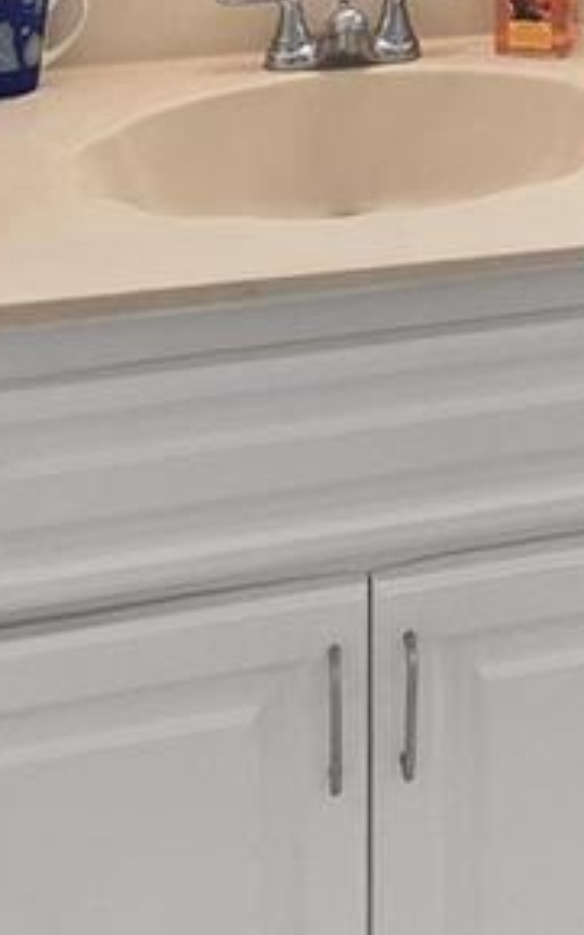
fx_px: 1453
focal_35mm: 57
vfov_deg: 31.6
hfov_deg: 21.2
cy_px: -94
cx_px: 687
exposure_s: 1/120
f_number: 1.9
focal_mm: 2.2
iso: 80
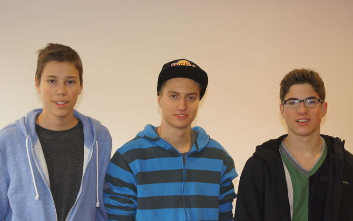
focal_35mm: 70
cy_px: 117
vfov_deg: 18.7
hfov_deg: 29.6
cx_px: 177
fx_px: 669
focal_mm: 45
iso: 800
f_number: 5
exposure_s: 1/80
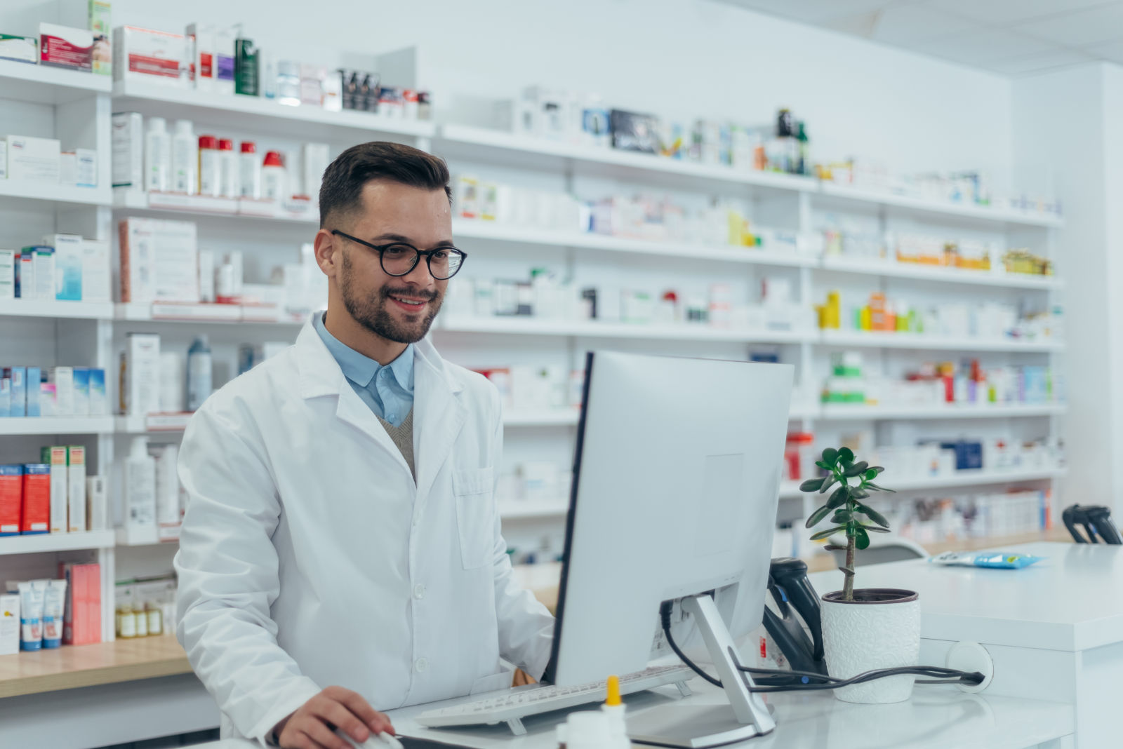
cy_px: 374
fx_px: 1560
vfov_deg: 27.0
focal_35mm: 50
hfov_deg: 39.6
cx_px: 562
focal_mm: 50
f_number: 1.8
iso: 250
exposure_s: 1/400
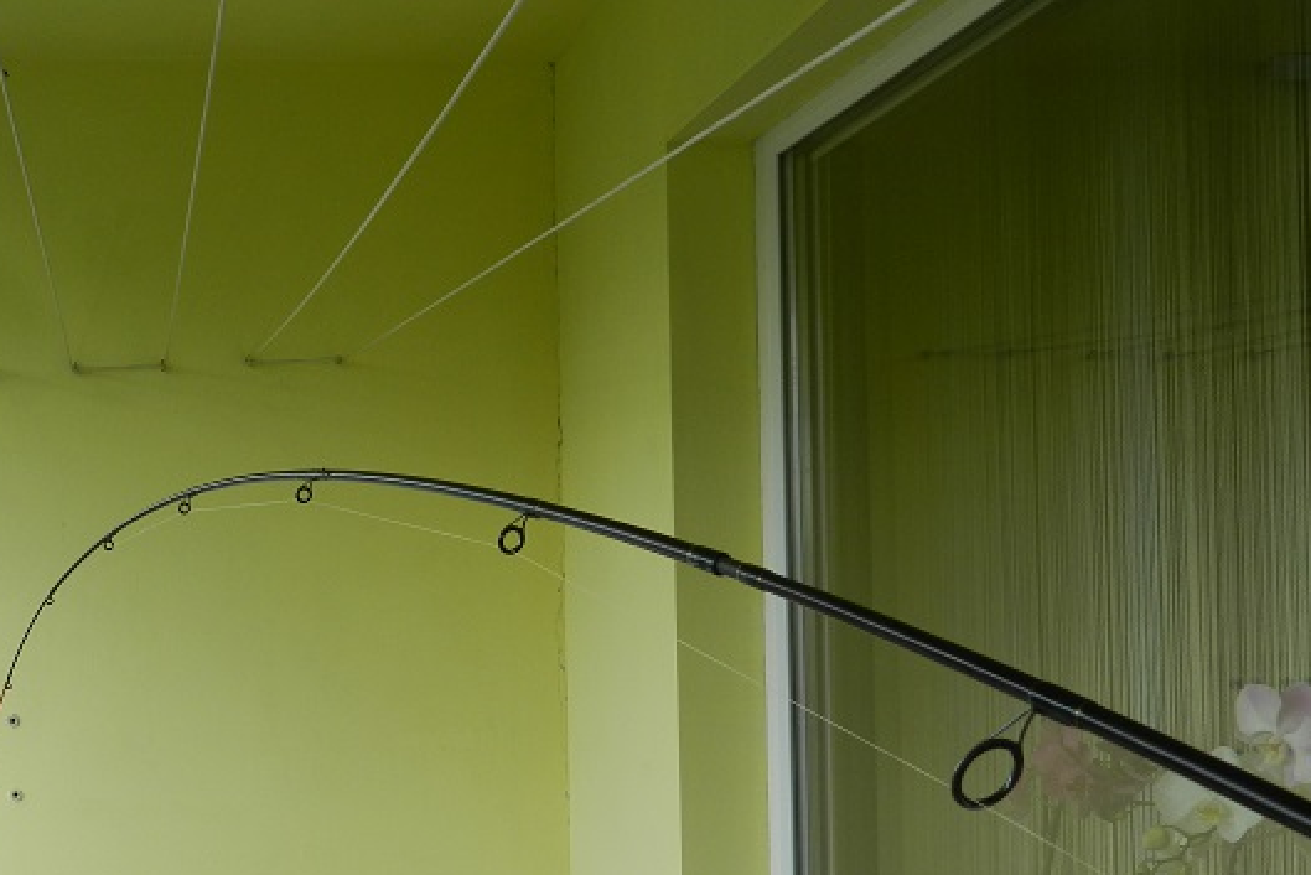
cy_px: 622
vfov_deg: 24.4
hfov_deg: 35.6
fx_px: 2003
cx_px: 359
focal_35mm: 55
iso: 80
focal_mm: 6.2
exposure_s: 1/250
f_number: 3.3
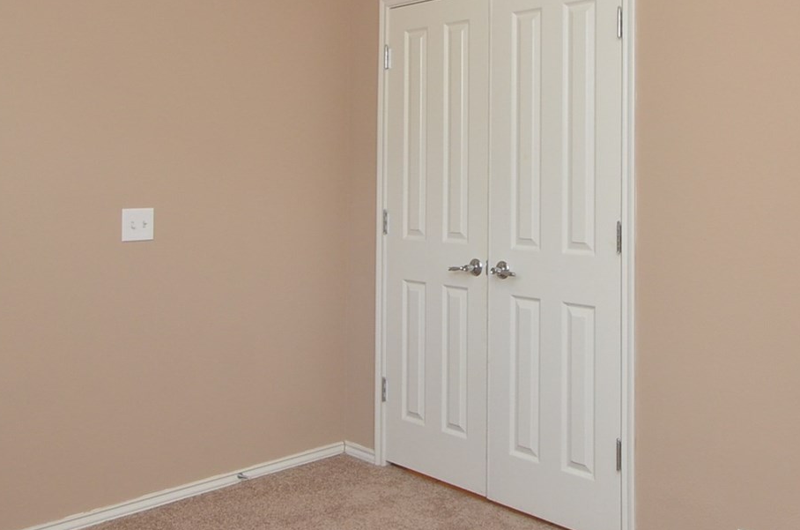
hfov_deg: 53.1
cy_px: 153
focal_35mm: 36
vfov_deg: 36.1
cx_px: 440
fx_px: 798
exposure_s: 1/60
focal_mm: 10
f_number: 6.3
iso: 640
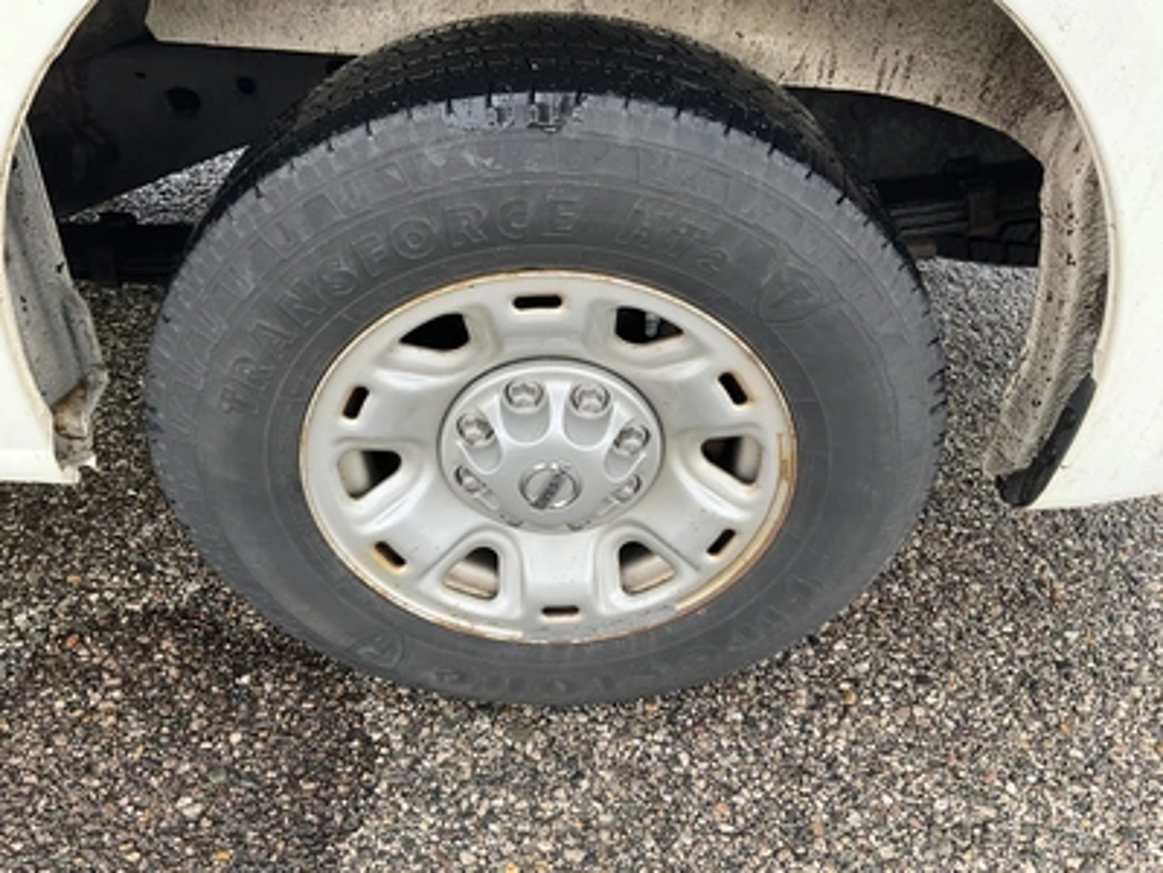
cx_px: 582
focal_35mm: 29
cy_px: 436
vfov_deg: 48.2
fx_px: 974
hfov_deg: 61.7
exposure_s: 1/138
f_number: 1.8
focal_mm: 3
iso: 32
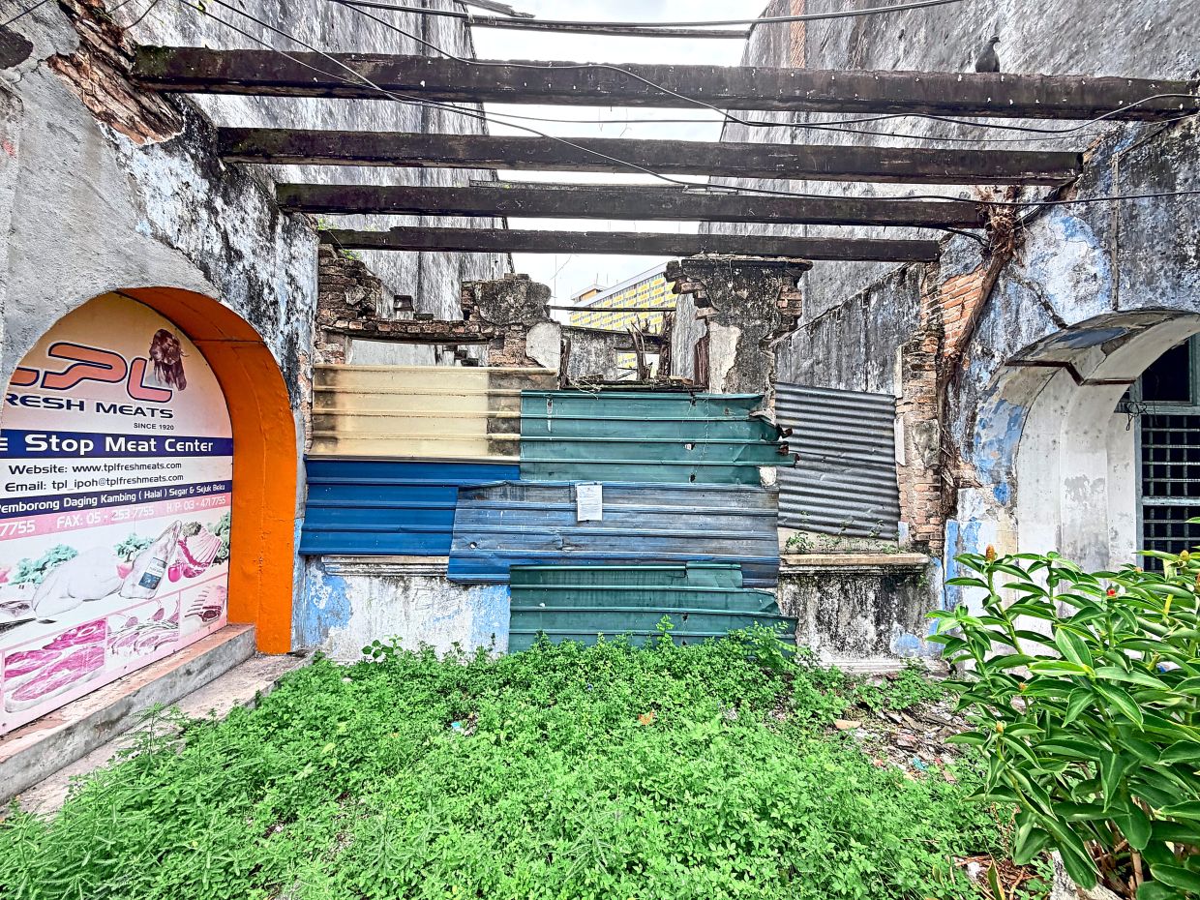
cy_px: 450
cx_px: 600
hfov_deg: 102.1
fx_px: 485
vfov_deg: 85.7
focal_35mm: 14
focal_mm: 2.22
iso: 50
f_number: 2.2
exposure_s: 1/502
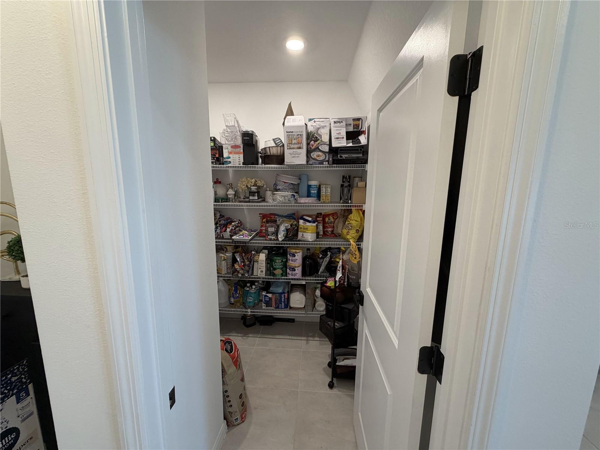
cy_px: 225
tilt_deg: -9.8
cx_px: 300
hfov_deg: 102.1
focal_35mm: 14
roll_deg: -1.0
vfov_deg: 85.7
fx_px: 243
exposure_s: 1/120
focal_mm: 2.22
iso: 200
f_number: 2.2
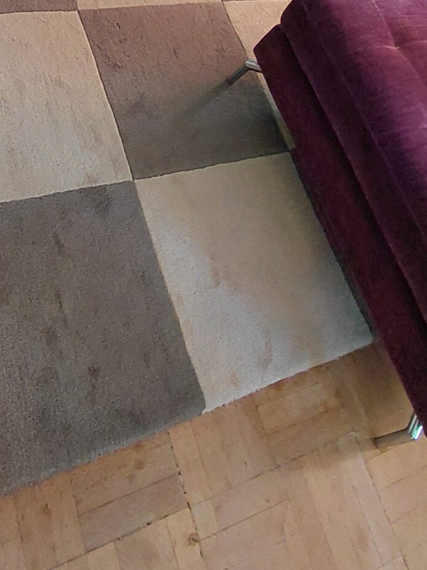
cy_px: -57
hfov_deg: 32.6
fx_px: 724
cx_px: 148
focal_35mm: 44
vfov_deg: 36.4
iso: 100
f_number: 2.2
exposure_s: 1/60
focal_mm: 1.64
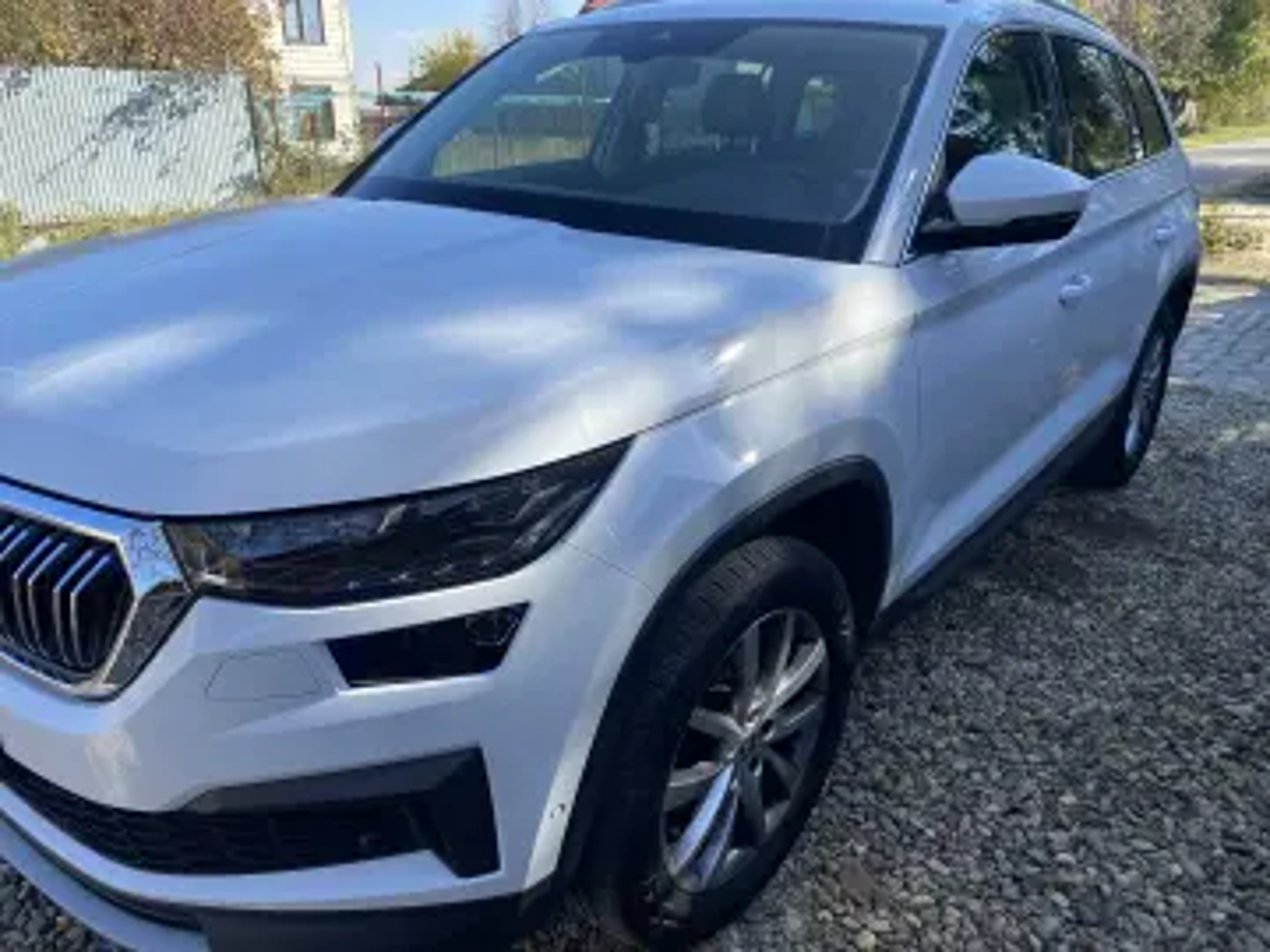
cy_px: 476
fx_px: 954
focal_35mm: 26
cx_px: 635
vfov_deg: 53.1
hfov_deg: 67.3
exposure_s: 1/1007
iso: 32
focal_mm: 4.25
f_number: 1.8
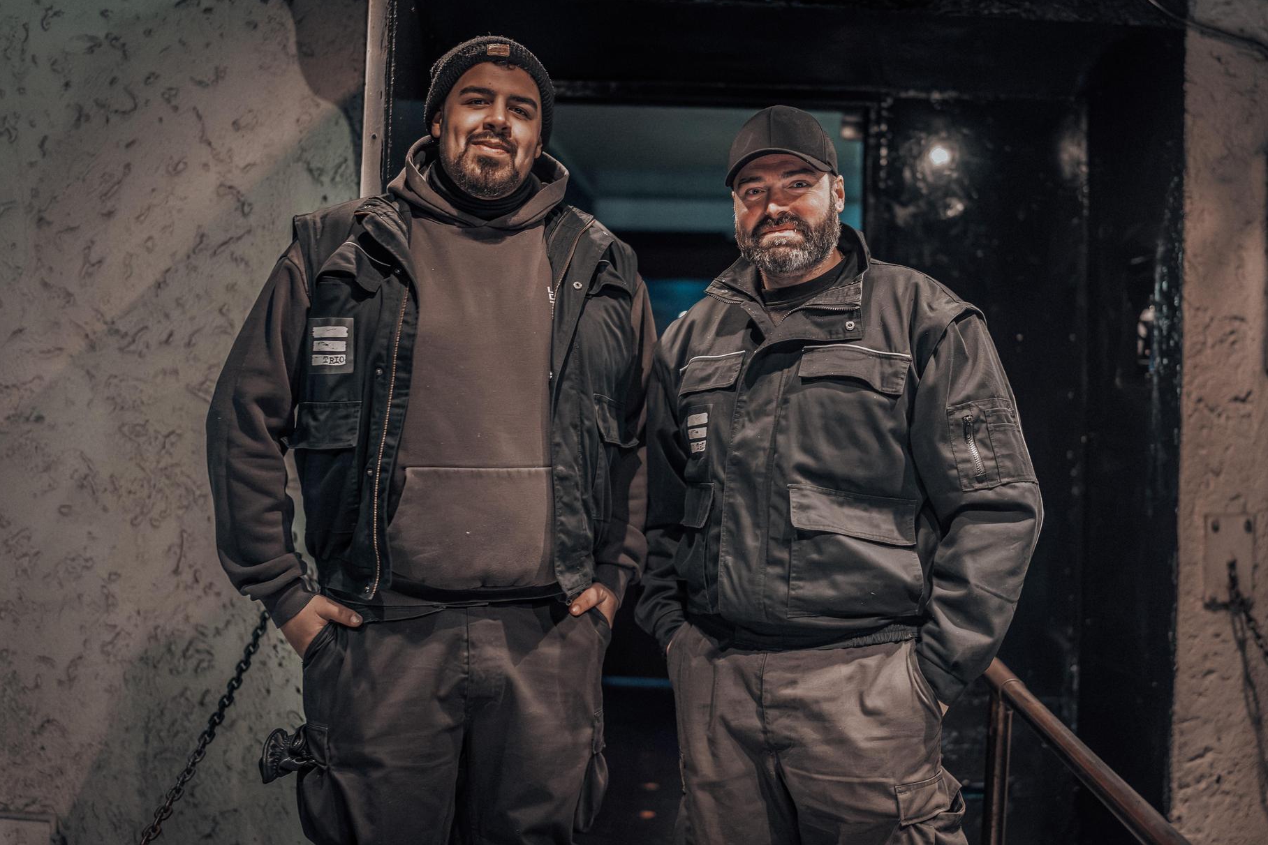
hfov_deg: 51.9
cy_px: 399
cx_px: 666
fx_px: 1303
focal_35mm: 37
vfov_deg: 35.9
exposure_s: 1/60
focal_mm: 35
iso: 4000
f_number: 1.2
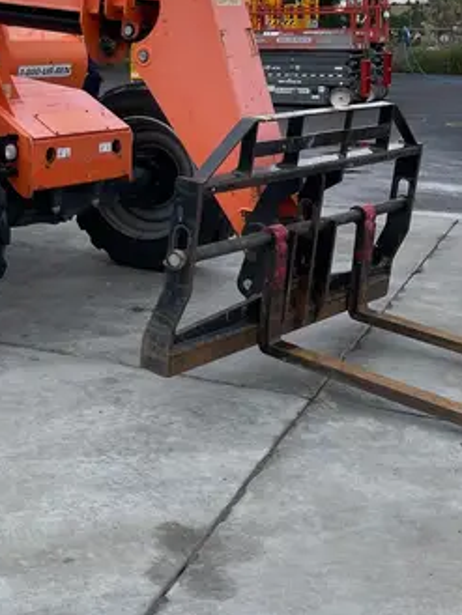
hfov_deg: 24.1
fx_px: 1031
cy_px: 145
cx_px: -7
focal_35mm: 58
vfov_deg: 32.5
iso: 50
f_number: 1.6
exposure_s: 1/997
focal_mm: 4.2
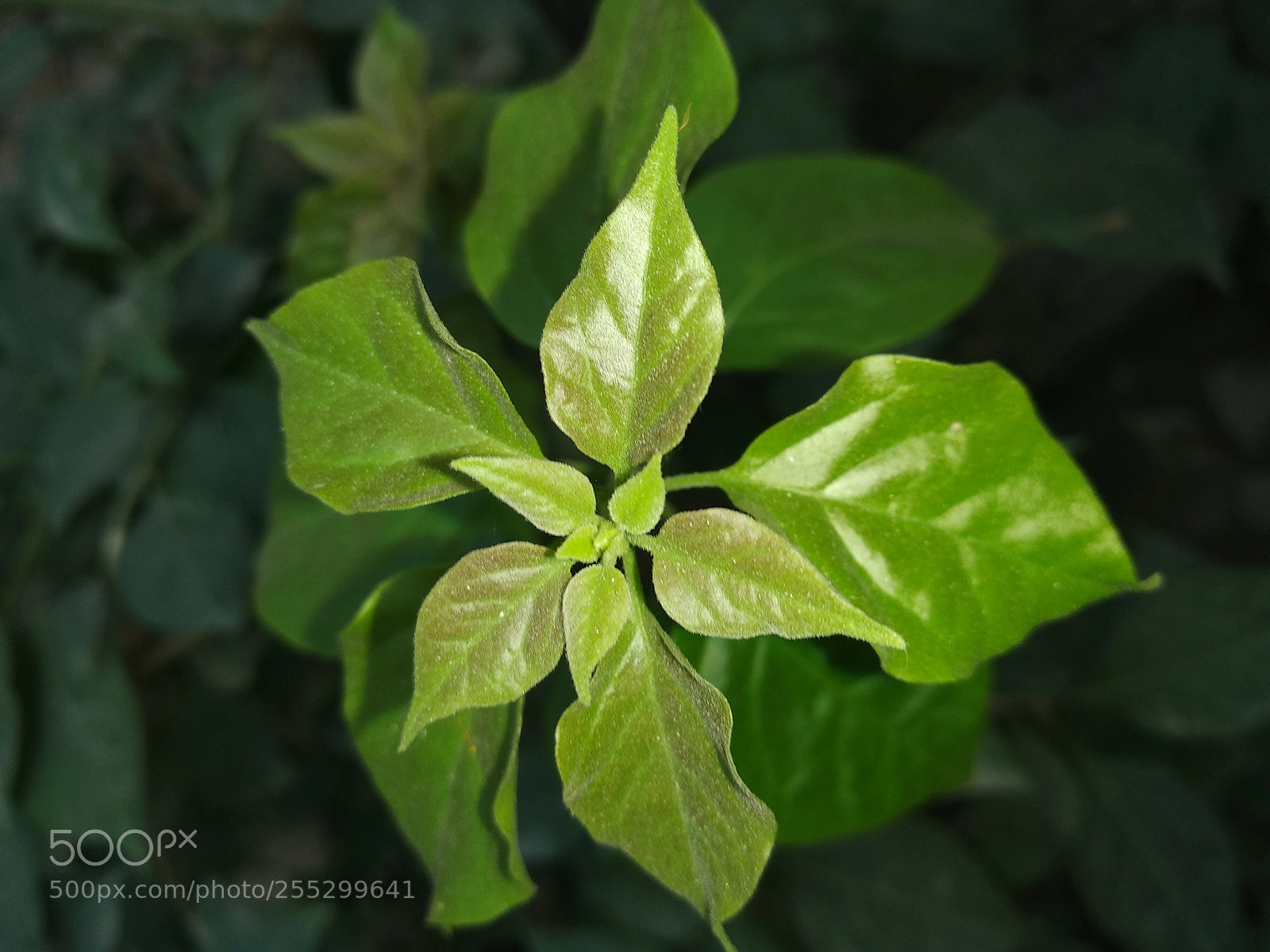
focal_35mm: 26
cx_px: 635
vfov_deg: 53.1
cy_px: 476
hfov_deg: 67.3
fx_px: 954
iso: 125
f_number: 2.2
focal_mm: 3.81
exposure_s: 1/100
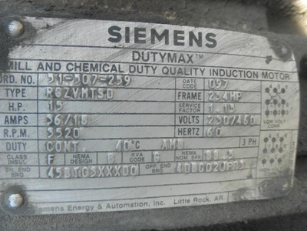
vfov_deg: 49.7
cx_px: 154
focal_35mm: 28
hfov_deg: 63.4
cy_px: 116
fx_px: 248
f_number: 3
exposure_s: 1/60
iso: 64
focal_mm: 5
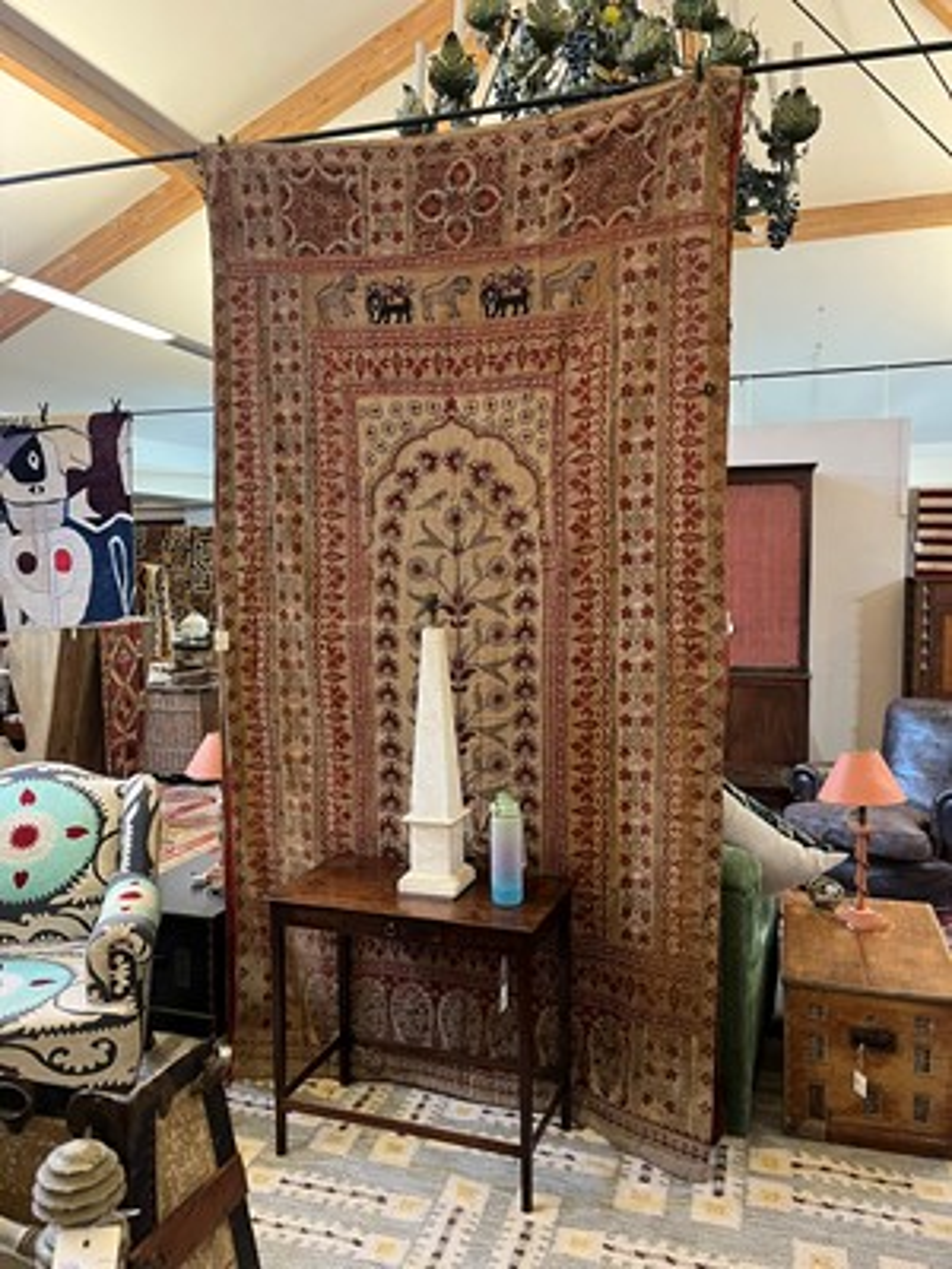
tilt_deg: -4.1
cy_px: 634
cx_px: 476
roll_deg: +0.9
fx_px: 953
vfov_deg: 67.3
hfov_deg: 53.1
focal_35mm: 26
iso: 320
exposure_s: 1/50
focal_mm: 5.1
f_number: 1.6
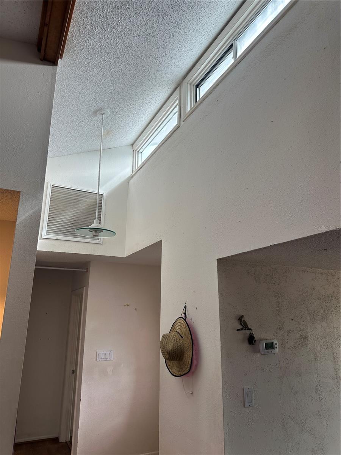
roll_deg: -0.6
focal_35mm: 24
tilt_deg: +16.6
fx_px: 315
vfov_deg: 71.6
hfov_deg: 56.8
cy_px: 228
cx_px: 170
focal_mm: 6.86
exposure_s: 1/184
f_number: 1.78
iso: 64
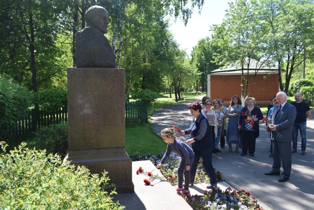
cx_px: 157
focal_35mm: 27
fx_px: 236
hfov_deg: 67.4
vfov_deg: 47.9
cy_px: 105
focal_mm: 18
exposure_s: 1/250
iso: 320
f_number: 8
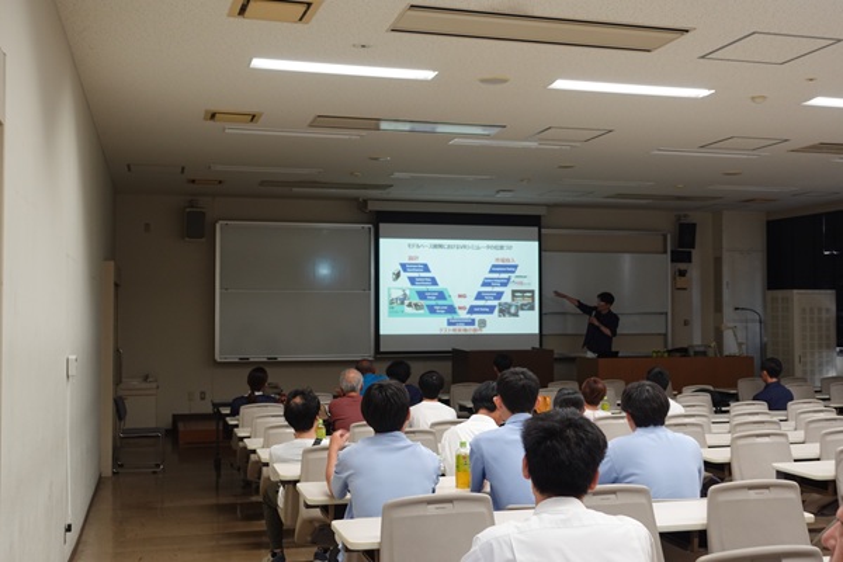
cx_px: 422
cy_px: 281
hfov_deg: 47.4
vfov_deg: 32.6
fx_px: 960
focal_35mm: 41
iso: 320
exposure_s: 1/50
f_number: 2.8
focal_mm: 15.46
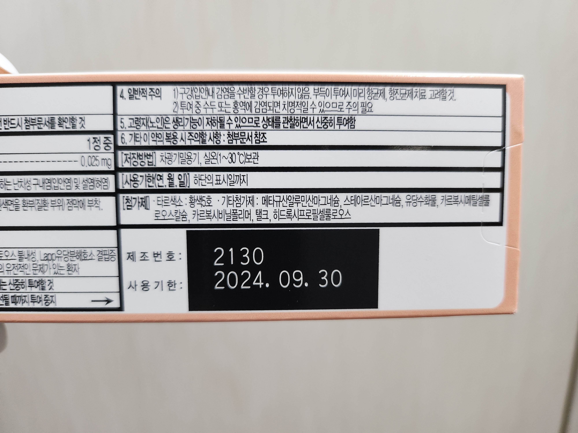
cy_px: 216
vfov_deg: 56.8
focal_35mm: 24
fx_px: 401
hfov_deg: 71.6
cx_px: 289
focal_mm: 5
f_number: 1.8
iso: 400
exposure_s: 1/120
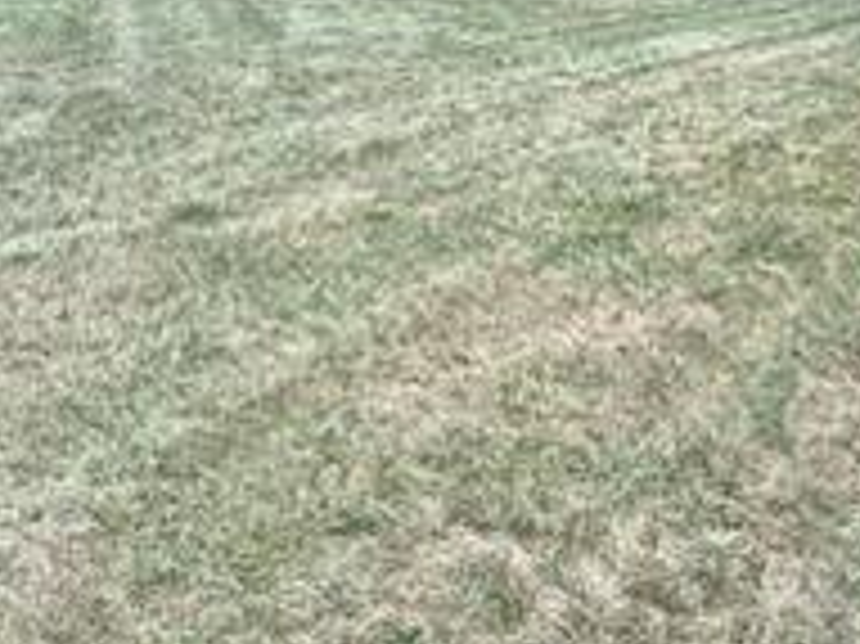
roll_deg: -0.9
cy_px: 27
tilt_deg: -7.1
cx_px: 563
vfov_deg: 29.2
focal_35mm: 47
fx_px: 1167
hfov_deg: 40.0
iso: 64
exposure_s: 1/445
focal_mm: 2.22
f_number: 2.2
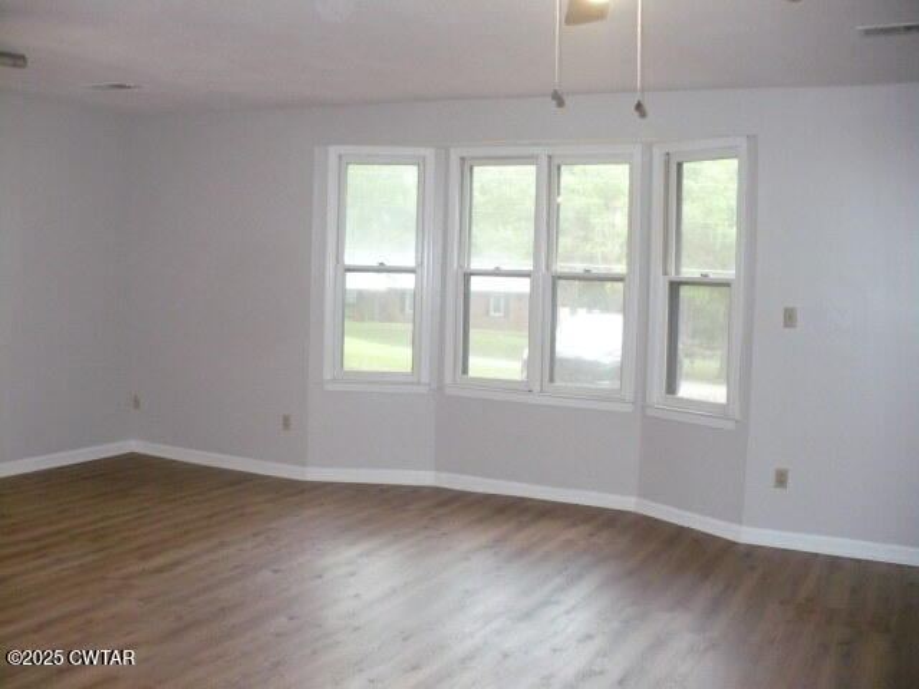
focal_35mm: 37
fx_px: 982
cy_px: 344
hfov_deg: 50.1
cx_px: 460
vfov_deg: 38.7
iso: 500
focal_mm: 6.1
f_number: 2.8
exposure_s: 1/30
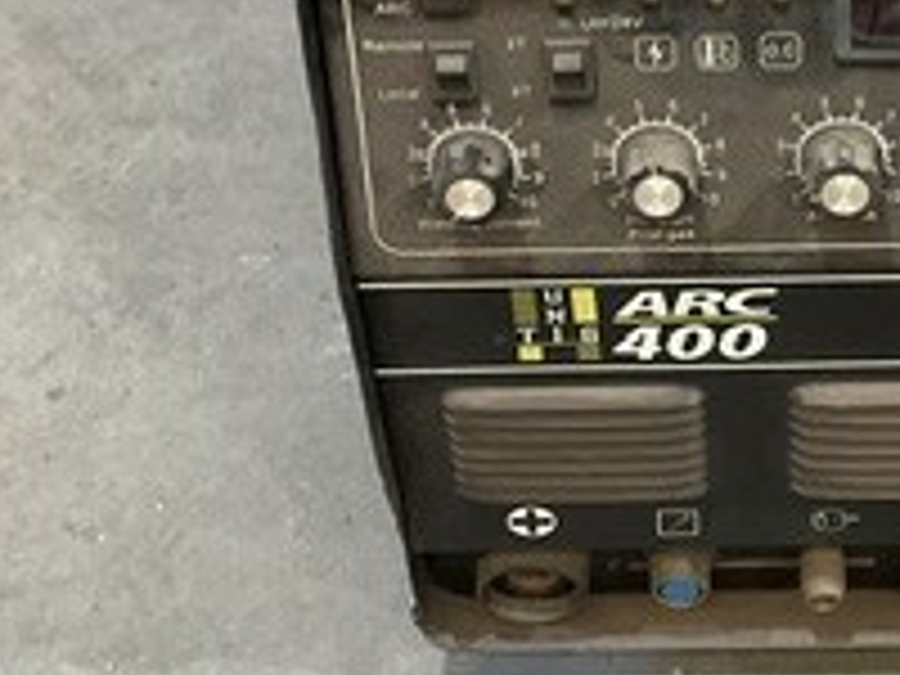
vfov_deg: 15.5
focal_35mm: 93
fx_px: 2418
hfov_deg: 20.8
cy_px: -27
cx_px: 716
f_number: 1.8
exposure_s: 1/60
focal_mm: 3
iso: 160
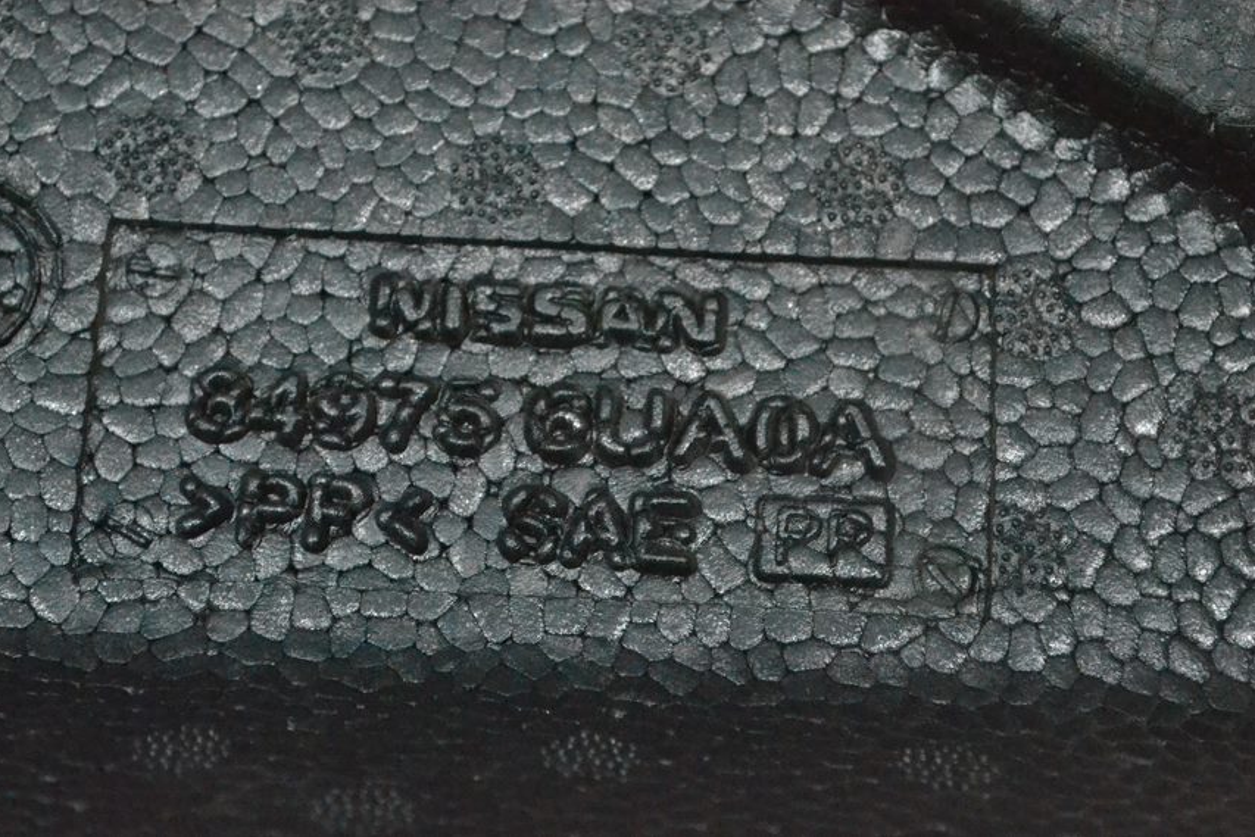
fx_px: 3138
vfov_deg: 15.2
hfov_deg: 22.6
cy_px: 336
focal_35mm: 90
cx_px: 603
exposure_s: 1/800
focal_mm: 50
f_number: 5.6
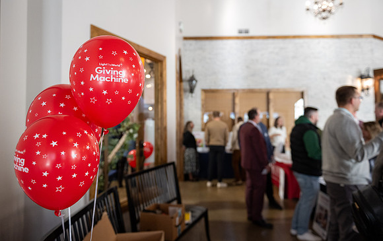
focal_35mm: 24
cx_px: 192
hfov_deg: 73.8
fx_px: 255
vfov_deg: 50.5
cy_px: 113
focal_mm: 24
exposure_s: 1/250
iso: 2000
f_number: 2.8
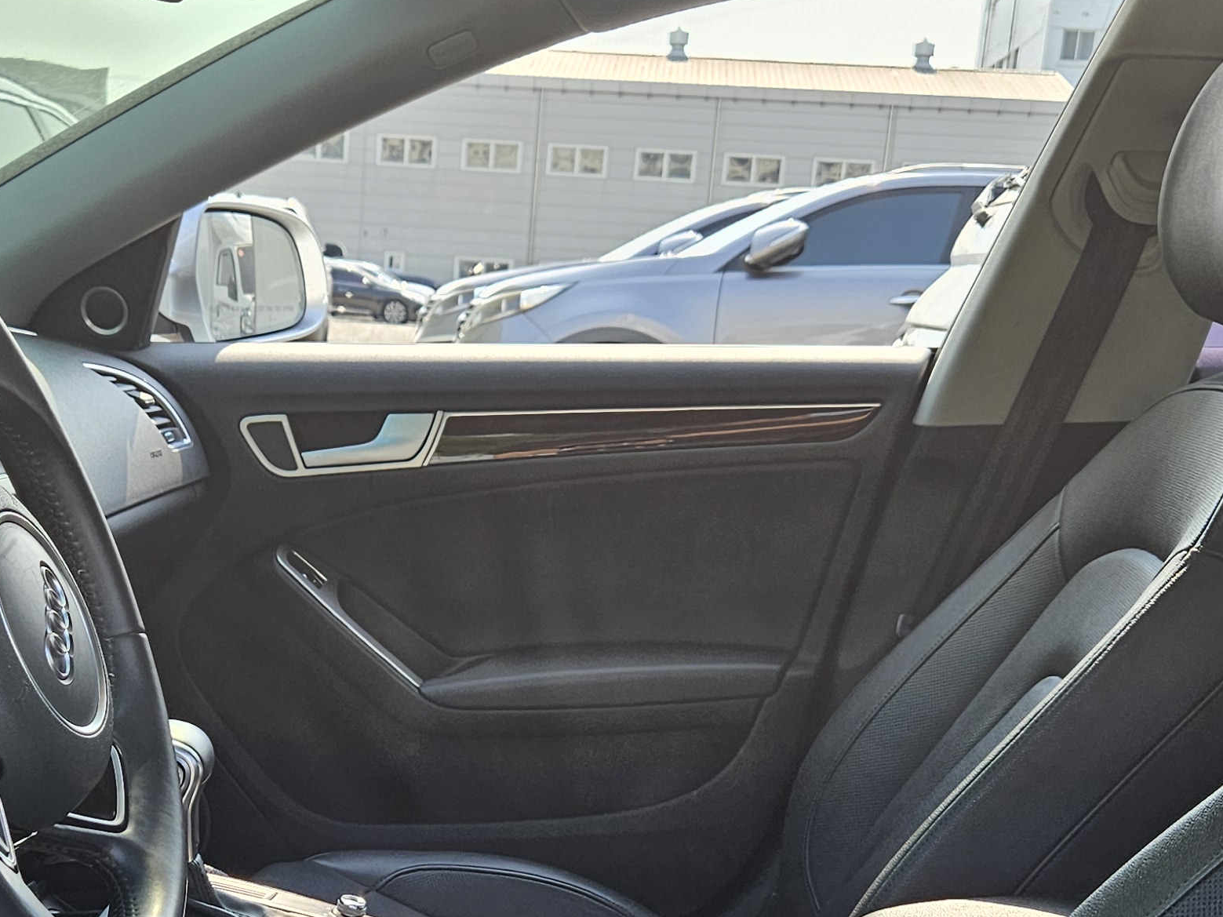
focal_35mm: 59
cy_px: 839
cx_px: 421
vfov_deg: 24.1
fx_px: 2084
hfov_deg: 32.5
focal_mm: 5.4
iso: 32
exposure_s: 1/529
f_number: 1.8
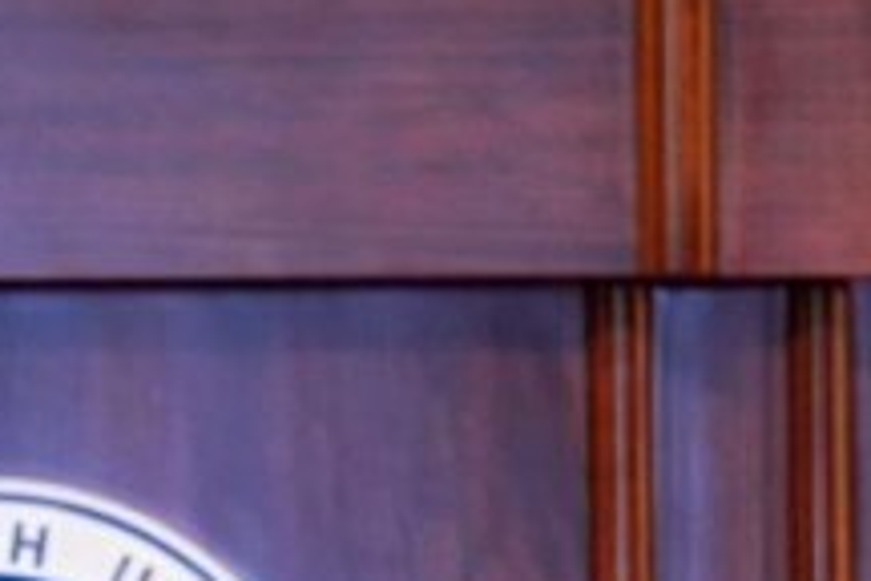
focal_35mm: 1094
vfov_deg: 1.3
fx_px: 26467
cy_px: -24
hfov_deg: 1.9
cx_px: -54
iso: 1600
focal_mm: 146
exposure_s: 1/200
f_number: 3.2
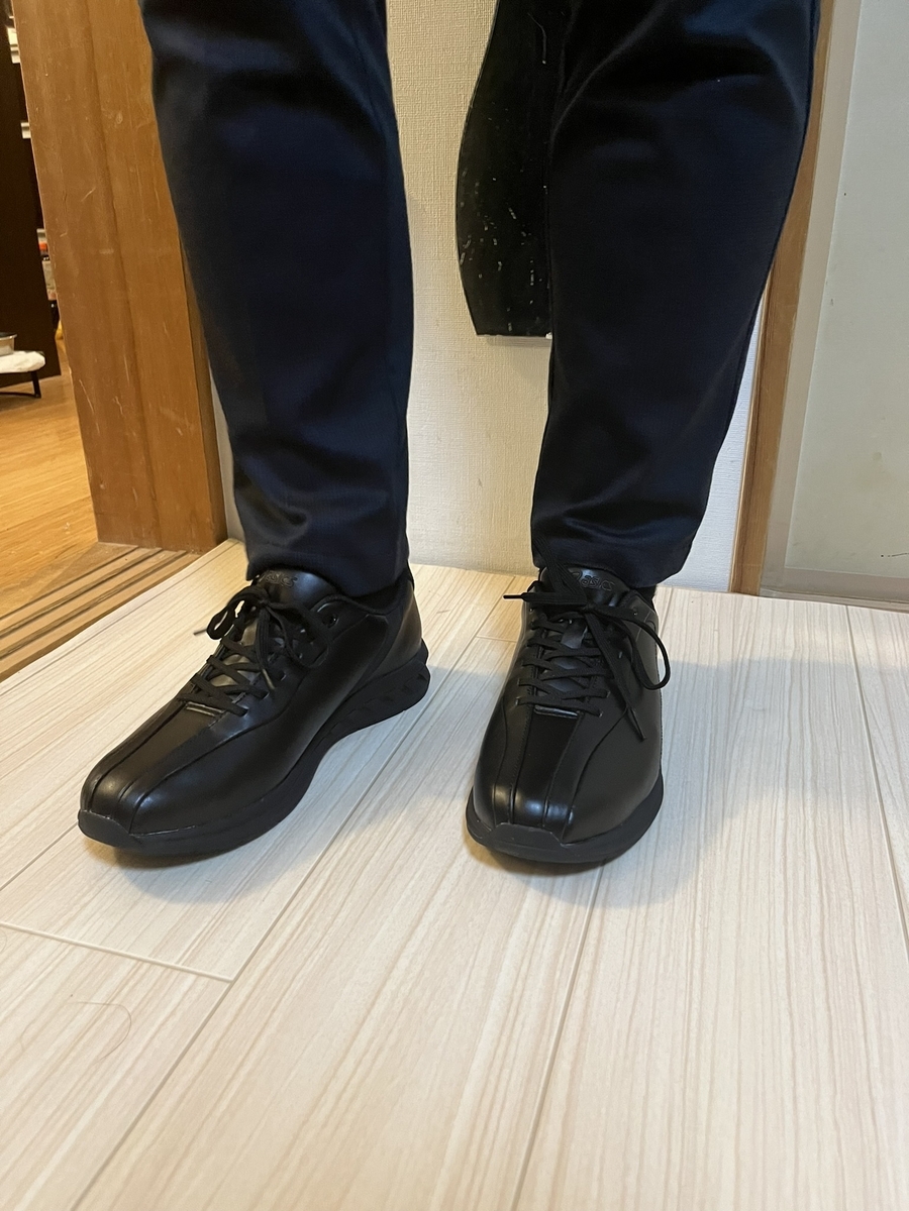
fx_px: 910
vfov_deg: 67.3
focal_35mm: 26
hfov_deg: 53.1
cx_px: 454
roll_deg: +1.0
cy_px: 606
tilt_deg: -23.5
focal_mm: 5.1
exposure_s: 1/50
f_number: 1.6
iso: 500
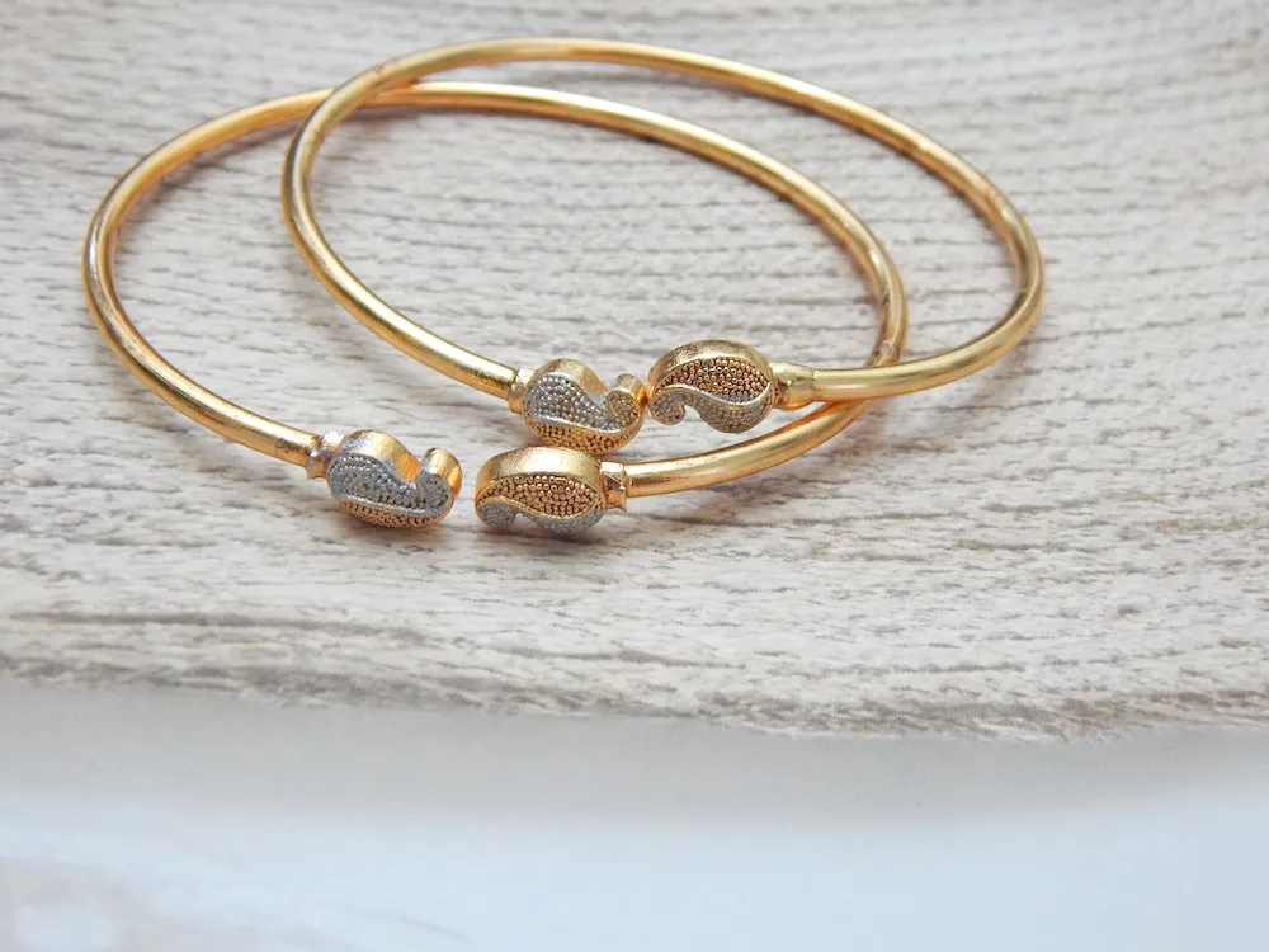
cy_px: 476
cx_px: 634
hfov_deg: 39.7
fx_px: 1760
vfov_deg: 30.3
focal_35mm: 48
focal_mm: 8.6
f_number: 3.7
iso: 320
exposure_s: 1/30
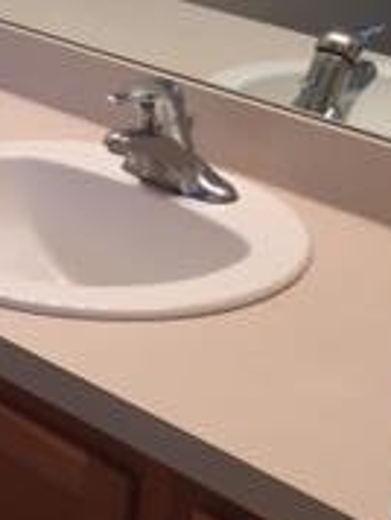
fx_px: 1563
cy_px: 140
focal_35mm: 104
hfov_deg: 13.1
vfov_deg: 18.8
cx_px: -266
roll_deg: +0.5
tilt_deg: -19.7
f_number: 2.2
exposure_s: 1/40
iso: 40
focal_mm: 4.15
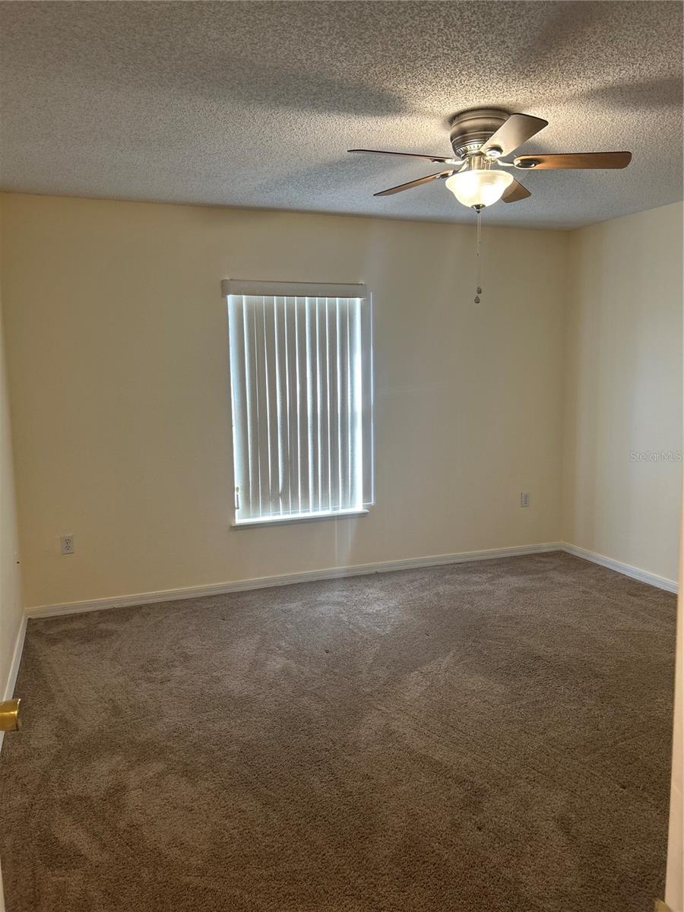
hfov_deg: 53.1
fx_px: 685
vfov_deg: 67.3
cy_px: 456
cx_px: 342
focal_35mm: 26
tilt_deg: -7.4
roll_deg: -0.3
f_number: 1.5
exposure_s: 1/60
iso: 64
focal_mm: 5.7
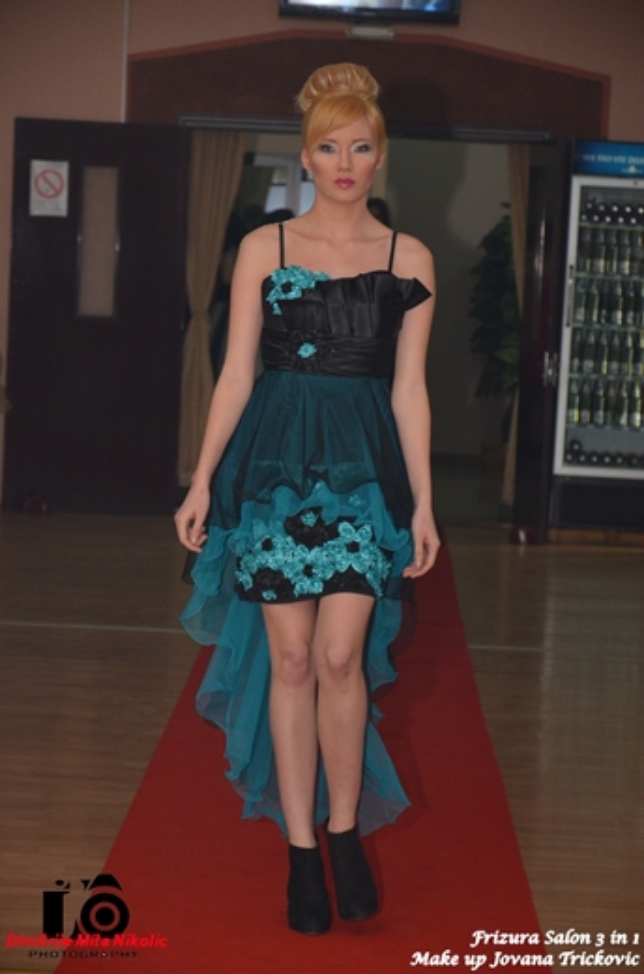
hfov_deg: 10.1
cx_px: 322
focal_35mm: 135
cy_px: 487
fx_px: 3642
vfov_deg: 15.2
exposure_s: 1/100
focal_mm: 90
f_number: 5.6
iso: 1000
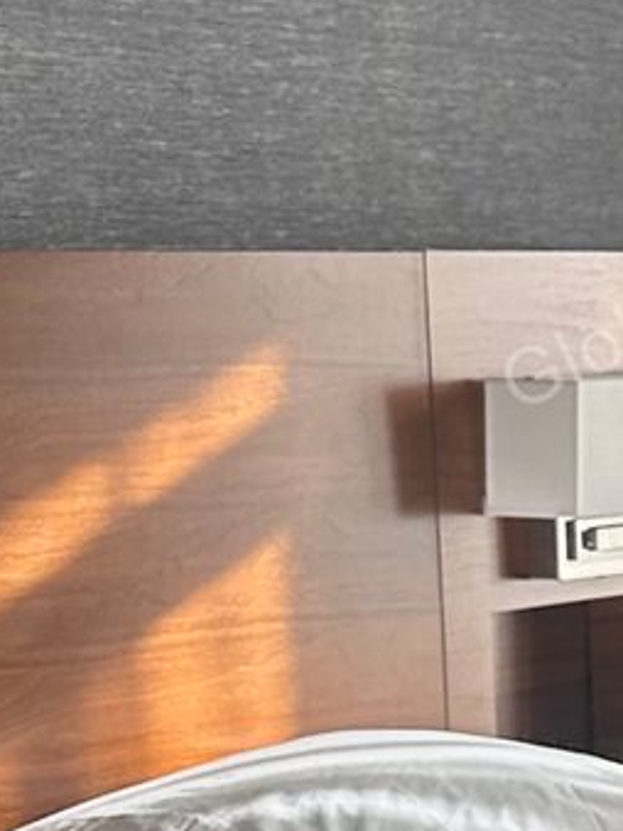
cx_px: 1810
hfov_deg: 8.4
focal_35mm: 151
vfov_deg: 13.1
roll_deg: -1.0
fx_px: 3626
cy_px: 580
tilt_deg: -3.2
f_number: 1.78
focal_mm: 6.86
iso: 64
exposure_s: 1/154
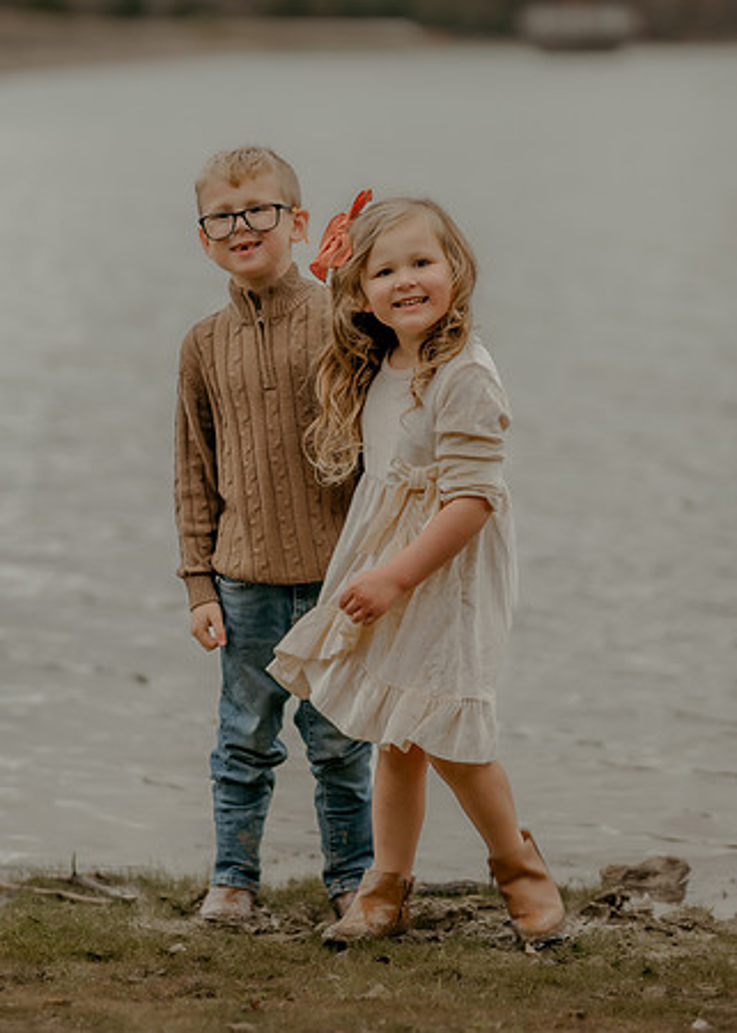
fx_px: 3660
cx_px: 352
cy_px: 516
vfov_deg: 16.1
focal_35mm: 125
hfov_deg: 11.5
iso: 400
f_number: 1.8
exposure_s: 1/250
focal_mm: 85
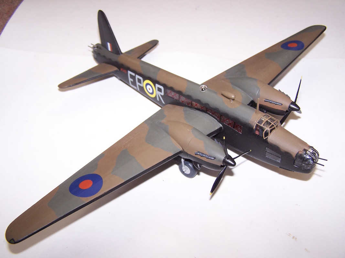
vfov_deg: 37.7
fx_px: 379
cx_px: 172
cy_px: 129
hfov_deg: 49.0
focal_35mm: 38
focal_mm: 6.3
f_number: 2.8
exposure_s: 1/60
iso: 80
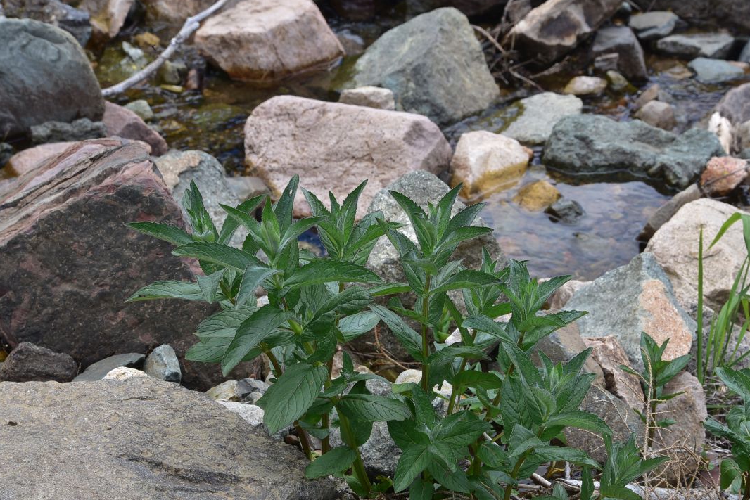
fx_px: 1271
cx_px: 433
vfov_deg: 22.3
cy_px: 265
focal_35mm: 61
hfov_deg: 32.8
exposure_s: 1/125
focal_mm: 50
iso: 320
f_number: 14
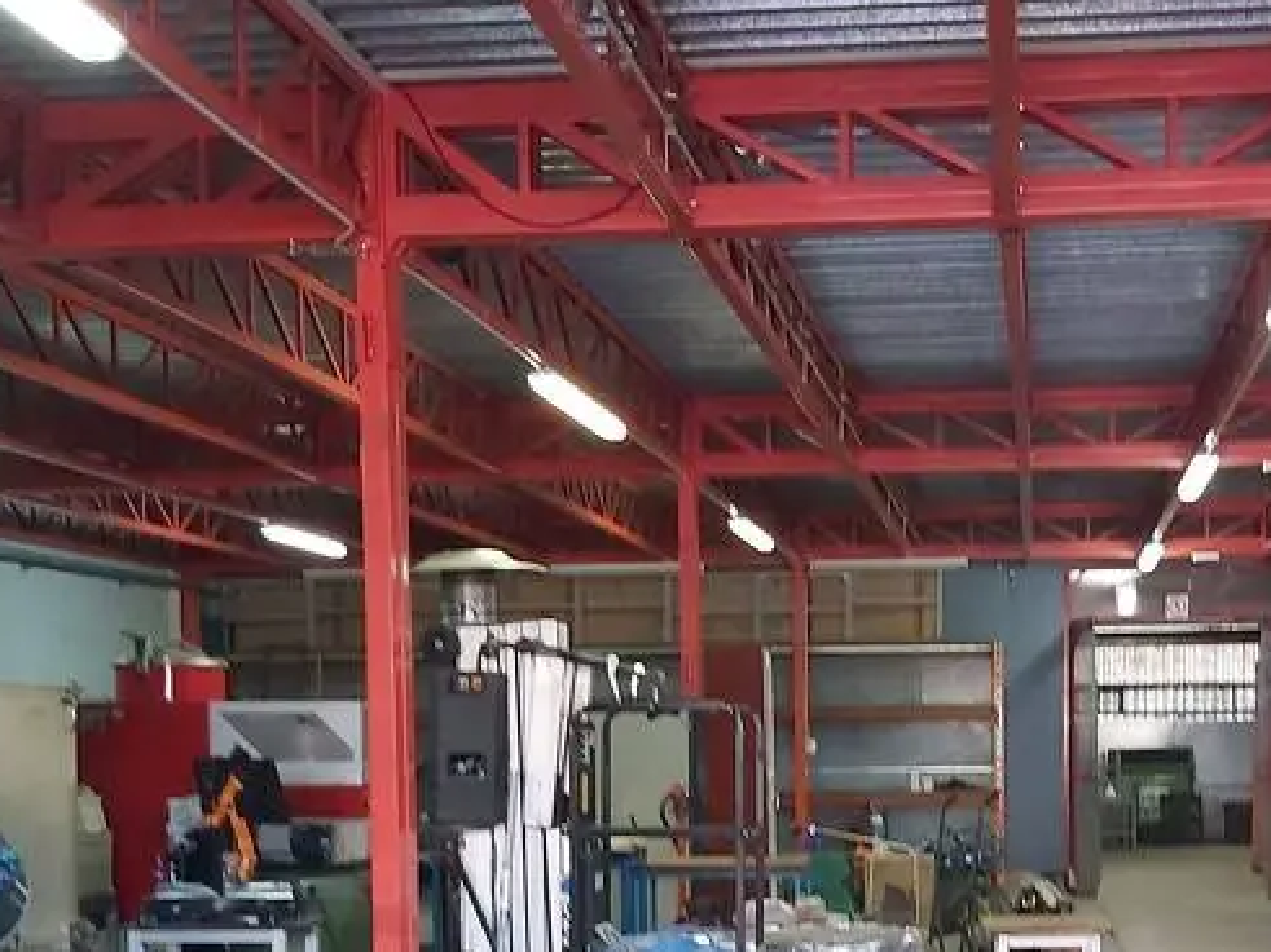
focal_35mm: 53
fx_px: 1946
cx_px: 854
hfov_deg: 35.8
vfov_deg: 26.6
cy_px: 856
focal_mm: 3.92
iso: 250
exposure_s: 1/50
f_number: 1.7
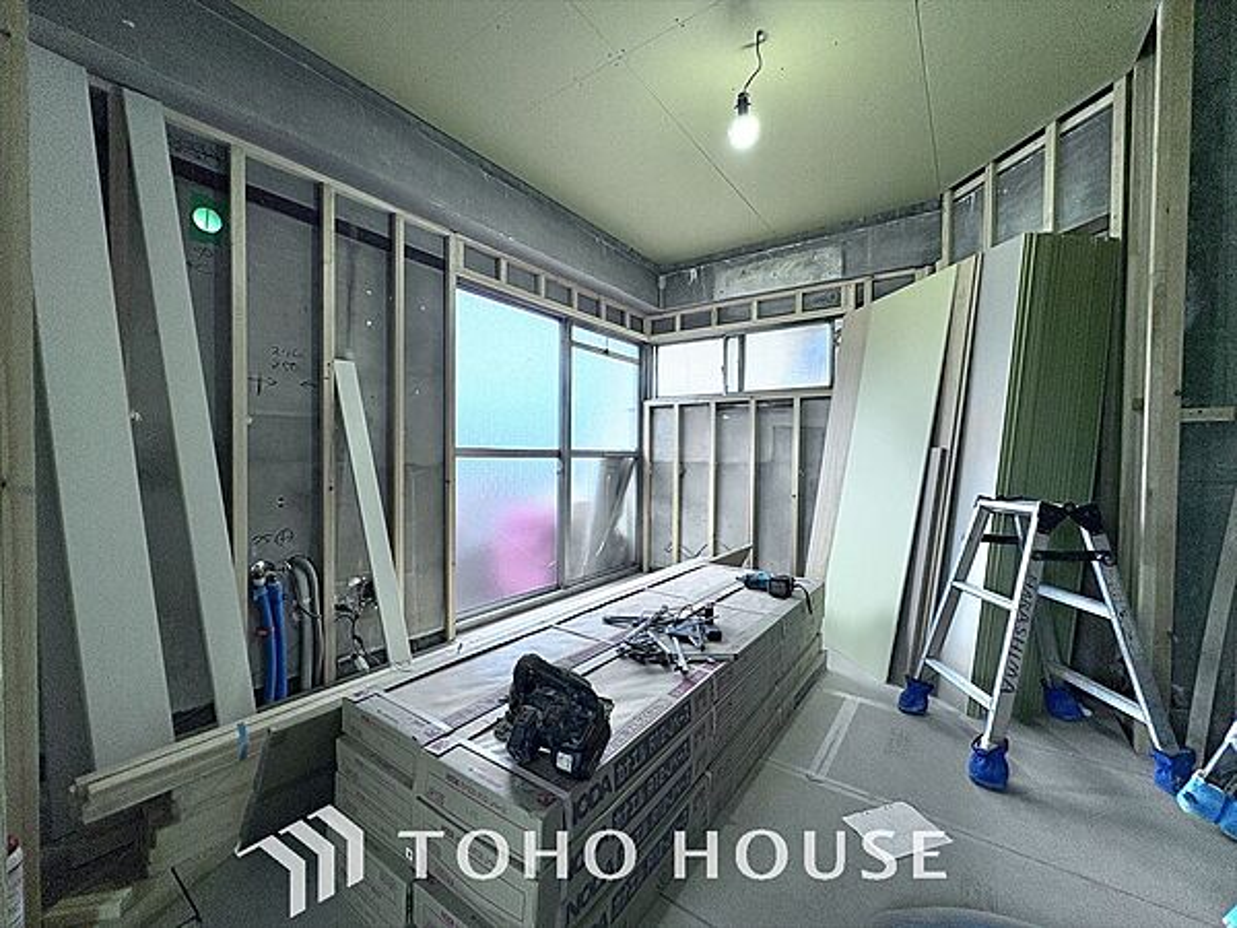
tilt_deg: -0.6
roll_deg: +0.3
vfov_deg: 85.7
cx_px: 618
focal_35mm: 14
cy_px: 464
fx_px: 500
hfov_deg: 102.1
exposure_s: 1/100
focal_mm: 2.22
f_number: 2.2
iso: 80
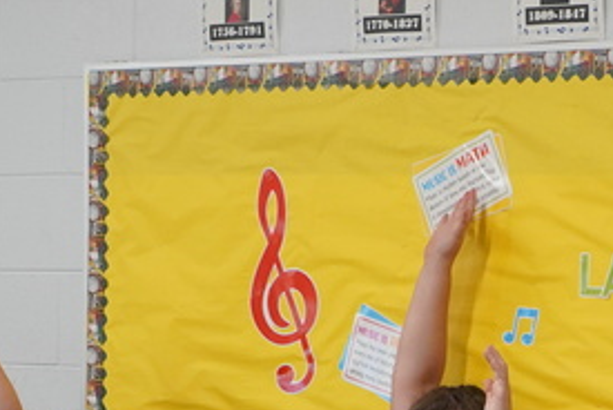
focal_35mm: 173
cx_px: 954
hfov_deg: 11.3
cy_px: 598
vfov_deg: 7.8
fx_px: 2946
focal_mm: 31
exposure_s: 1/160
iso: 1000
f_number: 4
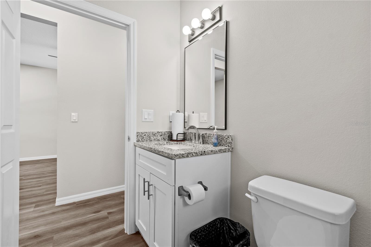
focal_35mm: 15
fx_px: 155
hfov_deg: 100.4
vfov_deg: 77.3
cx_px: 186
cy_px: 124
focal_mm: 10
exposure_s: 1
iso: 100
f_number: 7.1
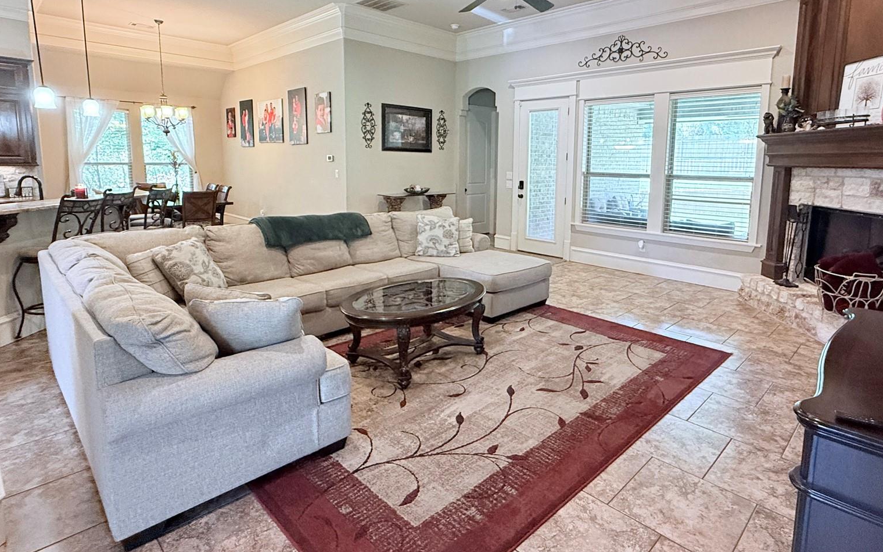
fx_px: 481
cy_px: 220
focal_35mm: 20
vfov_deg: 59.2
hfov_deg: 84.9
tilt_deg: -6.9
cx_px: 481
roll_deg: -1.5
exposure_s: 1/60
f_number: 2.2
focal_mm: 2.22
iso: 500
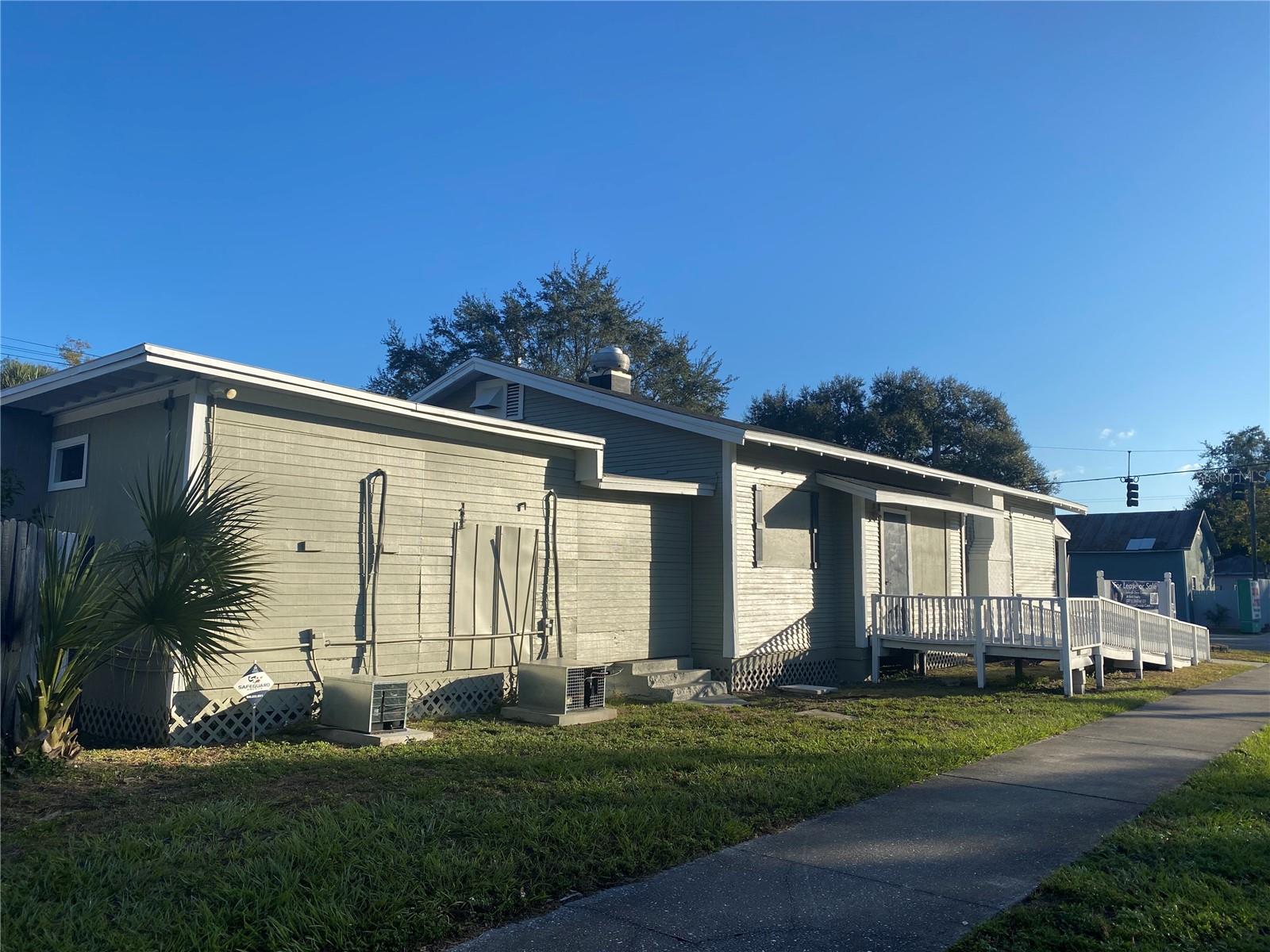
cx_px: 635
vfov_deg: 53.1
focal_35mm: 26
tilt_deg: +7.4
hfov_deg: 67.3
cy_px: 476
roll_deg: -0.2
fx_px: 954
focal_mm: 4.25
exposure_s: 1/2625
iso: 32
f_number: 1.8
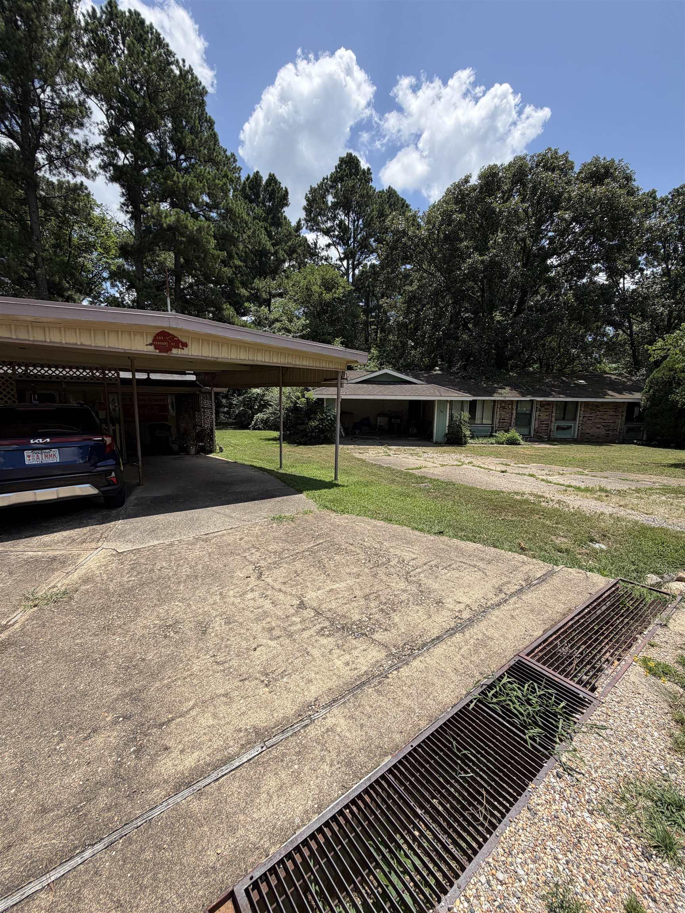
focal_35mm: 14
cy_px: 456
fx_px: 369
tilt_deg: -10.9
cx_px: 342
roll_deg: +1.9
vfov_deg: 102.1
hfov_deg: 85.7
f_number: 2.2
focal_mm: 2.22
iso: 20
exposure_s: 1/770
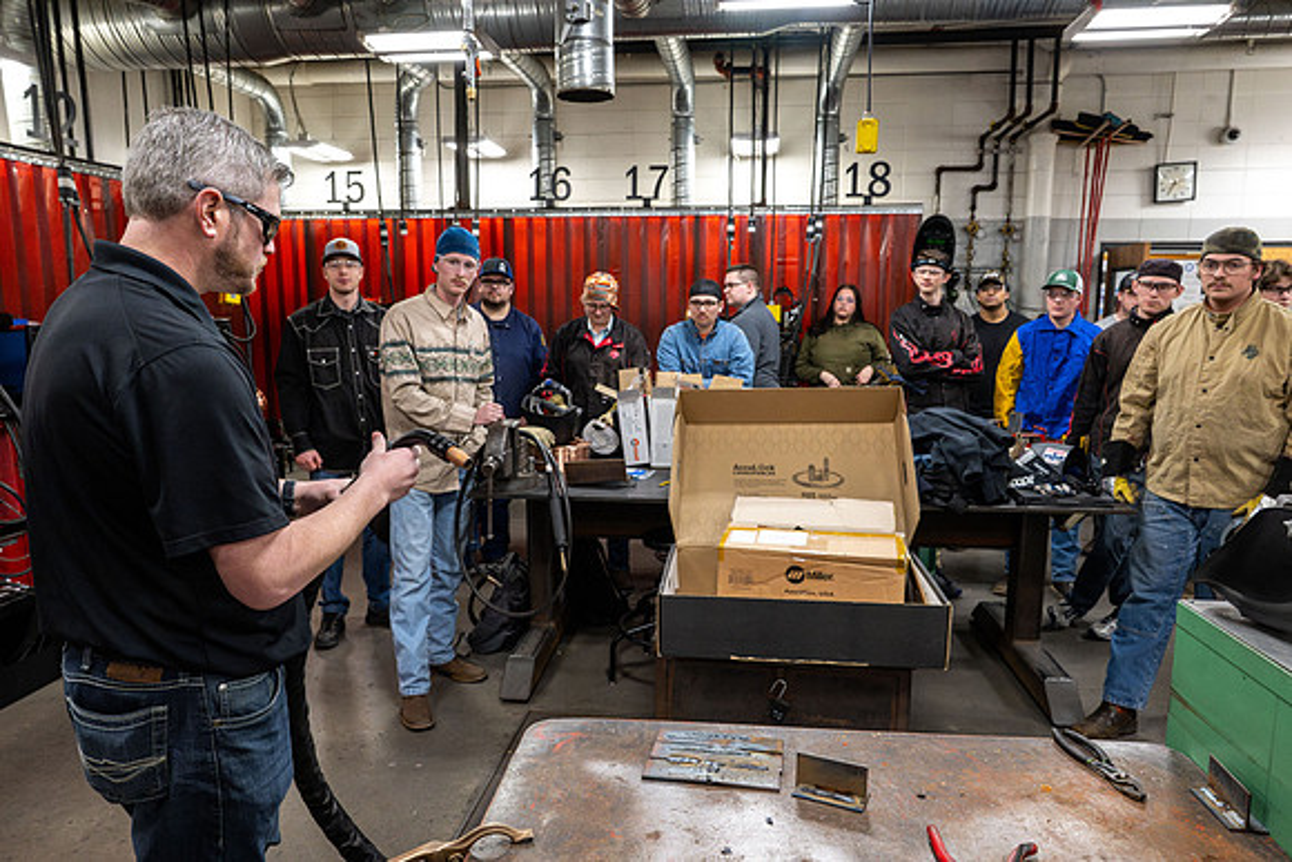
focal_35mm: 24
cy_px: 431
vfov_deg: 53.2
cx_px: 646
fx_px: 861
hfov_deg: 73.7
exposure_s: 1/200
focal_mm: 24
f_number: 7.1
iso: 4000
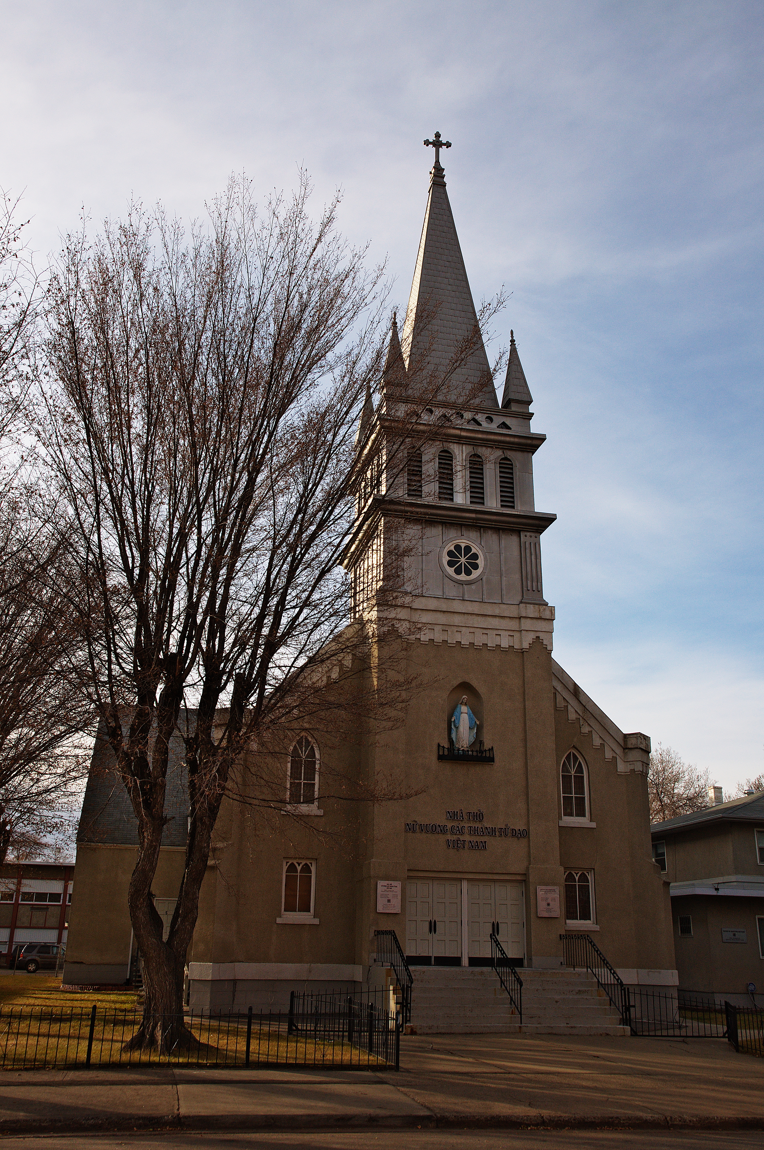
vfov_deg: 57.3
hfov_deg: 39.9
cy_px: 575
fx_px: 1052
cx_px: 382
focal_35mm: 33
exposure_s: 1/320
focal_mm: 22
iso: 200
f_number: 9
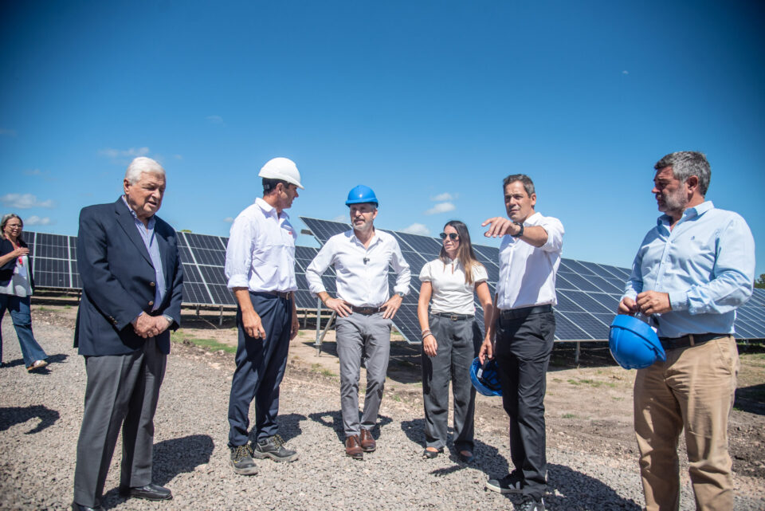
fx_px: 510
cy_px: 256
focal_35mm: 24
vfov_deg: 53.2
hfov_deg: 73.7
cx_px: 382
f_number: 4
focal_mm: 24
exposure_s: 1/4000
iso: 320
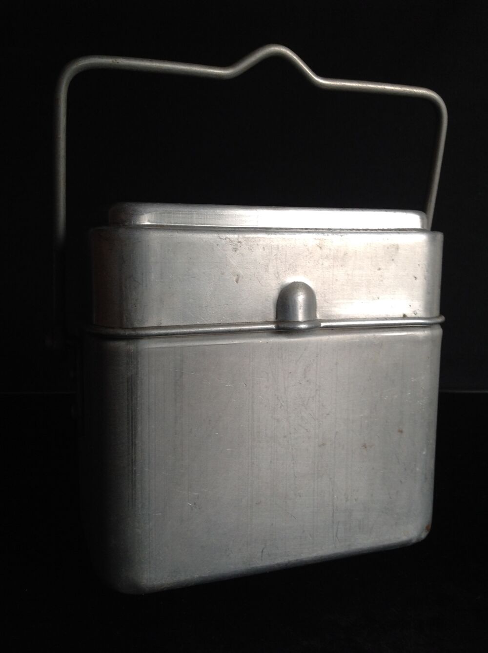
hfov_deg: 40.6
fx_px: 660
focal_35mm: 35
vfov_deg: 52.7
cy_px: 326
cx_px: 244
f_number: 2.4
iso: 100
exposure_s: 1/15
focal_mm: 4.28
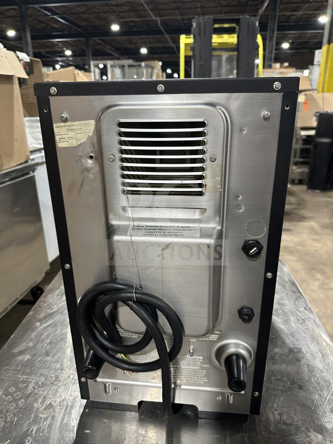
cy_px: 222
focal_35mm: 24
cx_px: 166
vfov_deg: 71.6
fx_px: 308
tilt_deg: -19.7
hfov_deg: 56.8
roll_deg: -1.5
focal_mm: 6.86
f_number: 1.78
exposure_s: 1/60
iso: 320
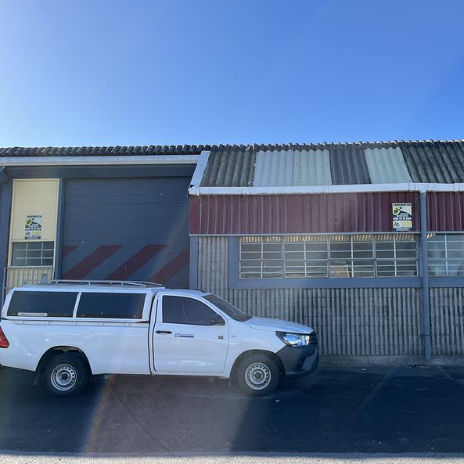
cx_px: 288
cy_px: 232
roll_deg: -0.1
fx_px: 470
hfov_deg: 52.0
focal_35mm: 31
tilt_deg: +7.8
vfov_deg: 52.5
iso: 50
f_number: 1.6
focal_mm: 5.1
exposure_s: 1/1923
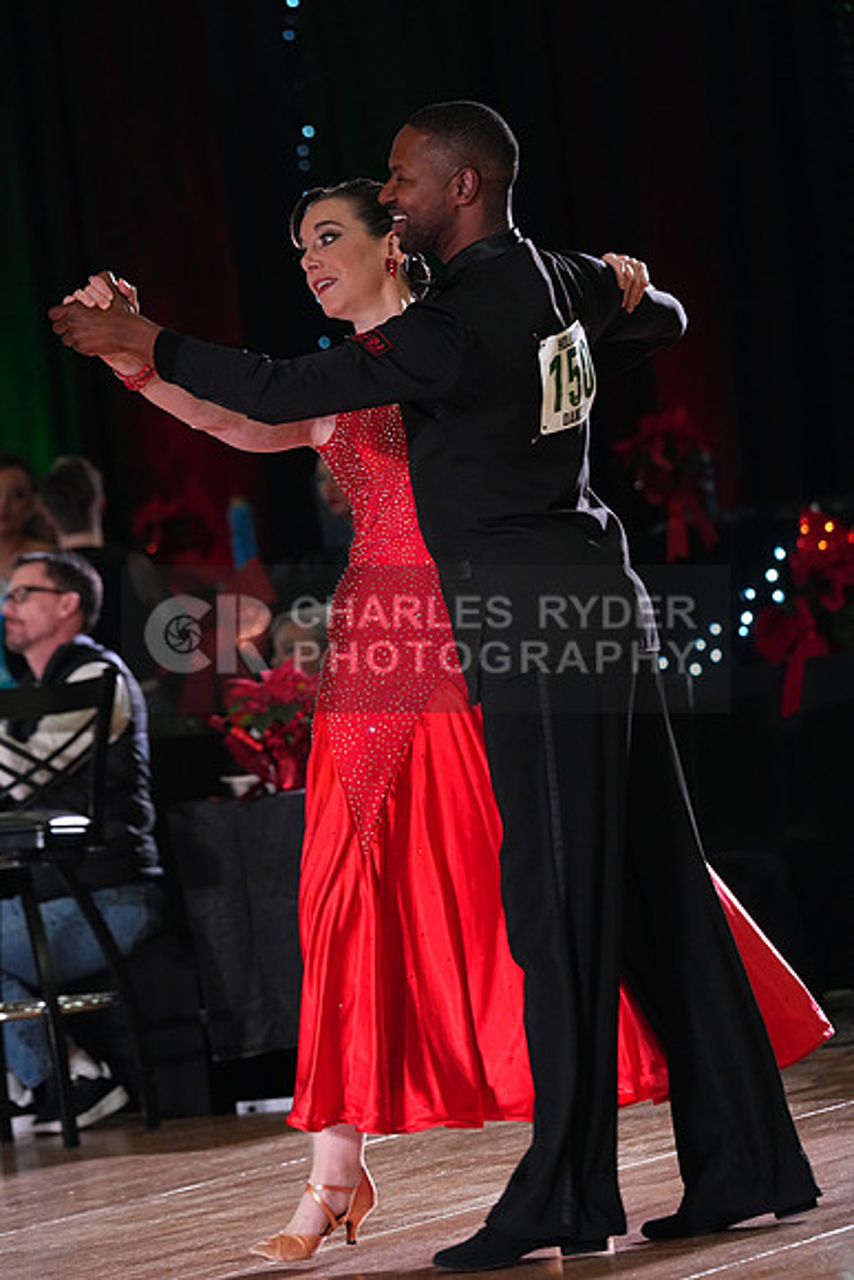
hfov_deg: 7.0
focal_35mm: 195
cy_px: 640
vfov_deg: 10.5
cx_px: 427
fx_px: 6934
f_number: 5
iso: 6400
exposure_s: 1/400
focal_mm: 195
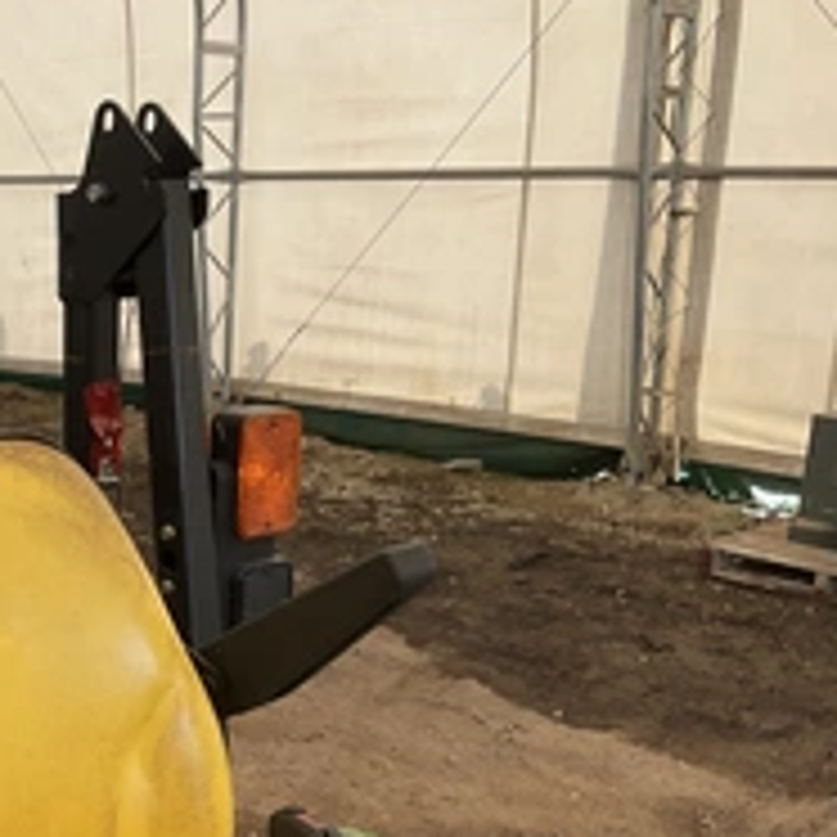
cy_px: 518
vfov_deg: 31.0
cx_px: -22
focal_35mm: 55
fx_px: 1505
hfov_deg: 28.9
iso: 25
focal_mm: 3
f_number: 1.8
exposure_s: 1/329
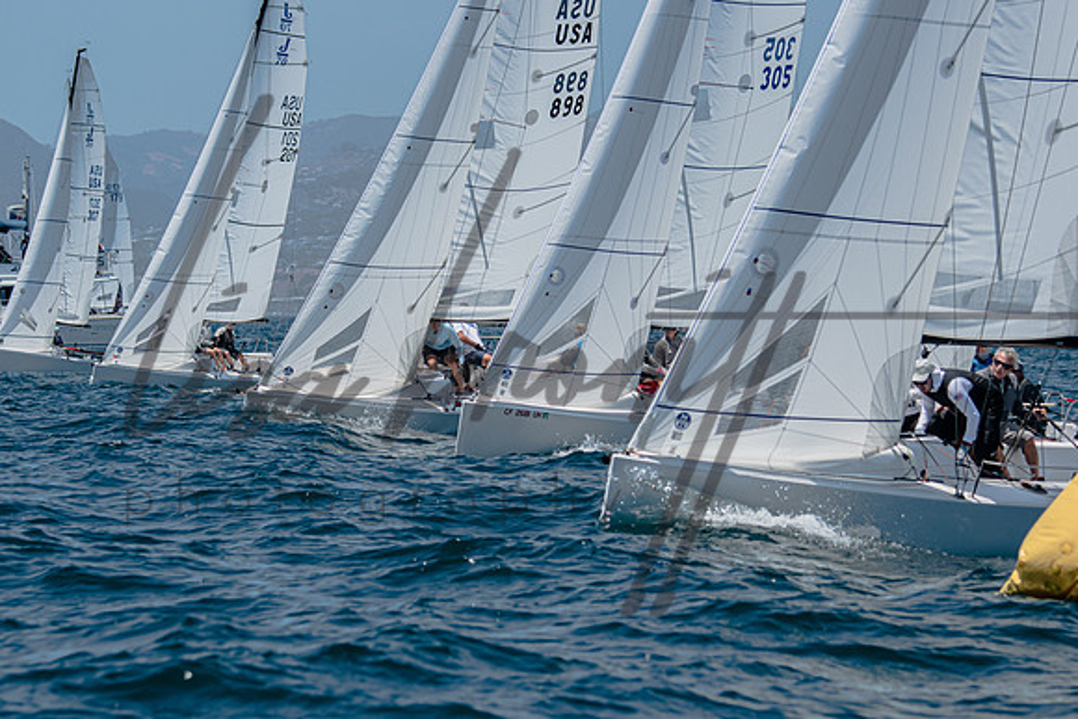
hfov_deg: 9.1
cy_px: 360
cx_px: 539
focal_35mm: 225
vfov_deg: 6.1
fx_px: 6739
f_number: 5
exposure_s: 1/2000
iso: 200
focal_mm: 150
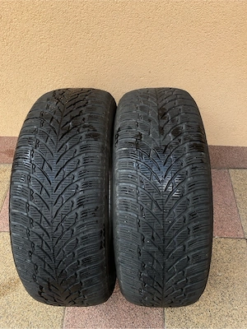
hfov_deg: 53.1
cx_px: 124
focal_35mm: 26
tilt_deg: -53.8
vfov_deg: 67.3
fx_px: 247
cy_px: 164
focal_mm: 4.25
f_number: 1.8
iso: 32
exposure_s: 1/185
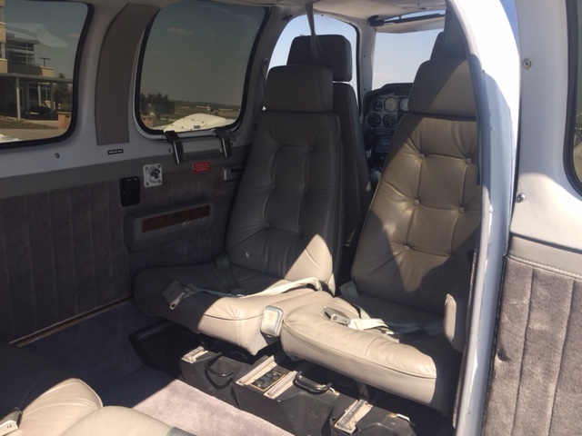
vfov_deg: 48.2
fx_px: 488
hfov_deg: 61.7
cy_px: 218
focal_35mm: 29
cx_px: 291
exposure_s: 1/898
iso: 32
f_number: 2.2
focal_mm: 4.15
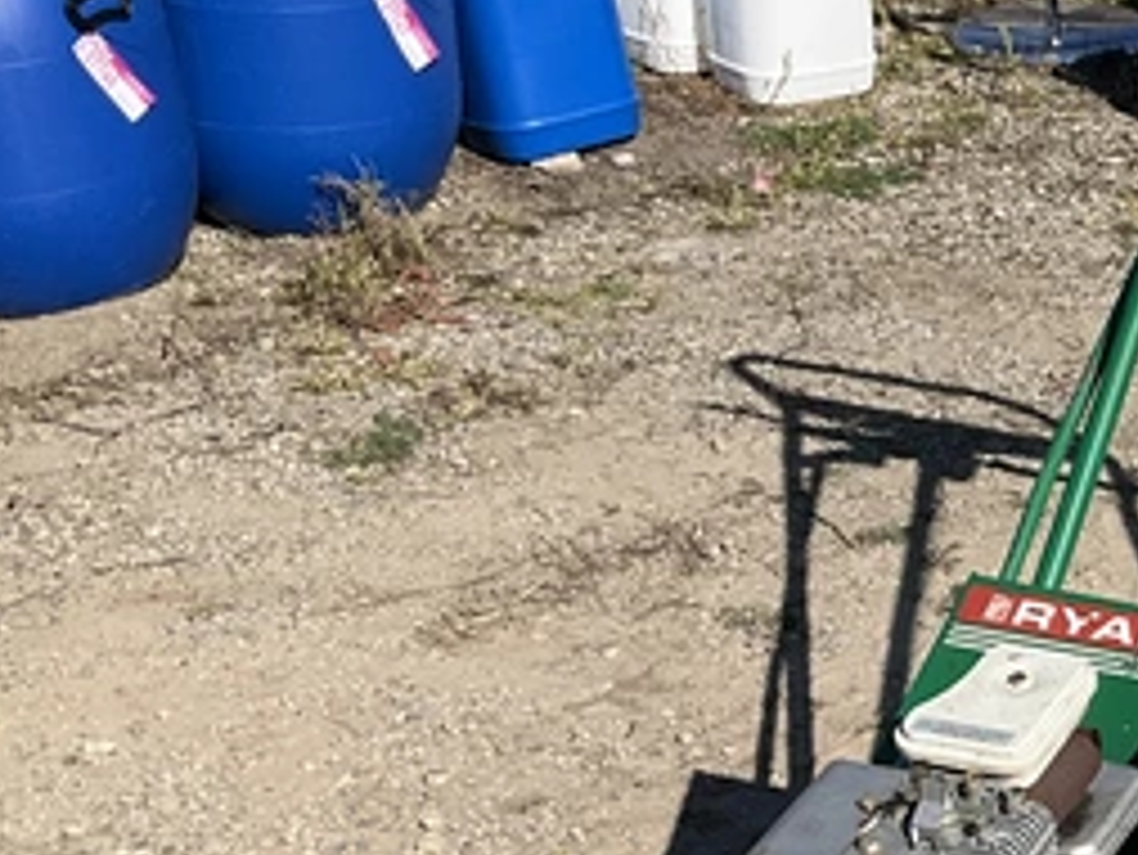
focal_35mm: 86
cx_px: 1655
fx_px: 2829
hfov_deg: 20.0
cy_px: 700
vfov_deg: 17.0
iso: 25
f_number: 1.8
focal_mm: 3
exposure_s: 1/2058
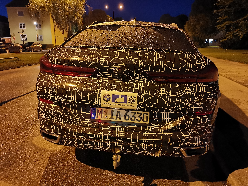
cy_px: 93
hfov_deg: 65.3
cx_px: 124
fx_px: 193
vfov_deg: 51.4
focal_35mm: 27
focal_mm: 5.58
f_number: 1.8
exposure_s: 1/16.7
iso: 2000
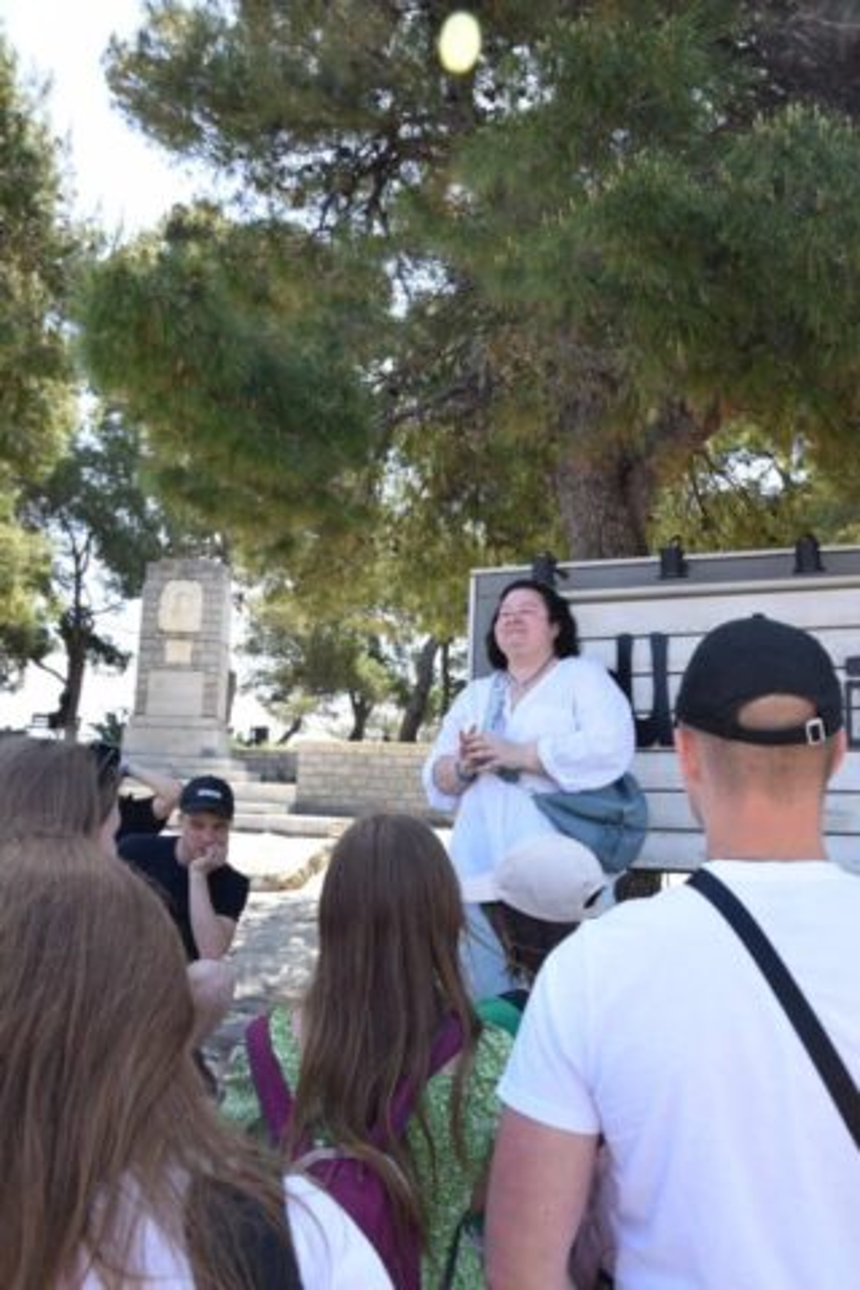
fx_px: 967
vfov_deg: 67.4
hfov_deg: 47.9
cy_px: 645
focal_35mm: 27
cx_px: 430
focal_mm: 18
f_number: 8
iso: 360
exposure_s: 1/250
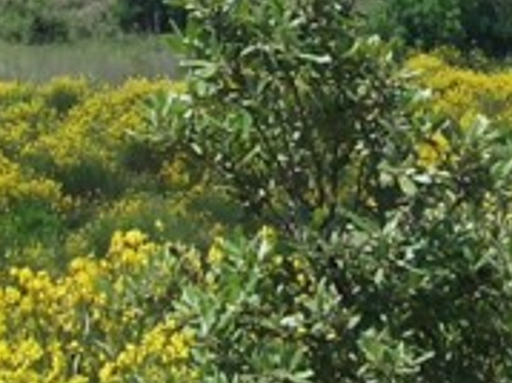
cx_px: 157
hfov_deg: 9.0
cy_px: -214
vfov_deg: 6.7
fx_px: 3237
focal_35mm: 219
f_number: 5
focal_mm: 8.2
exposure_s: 1/400
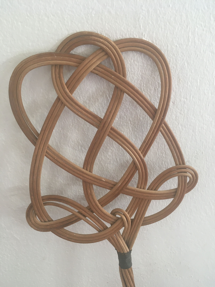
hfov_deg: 48.2
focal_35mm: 29
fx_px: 240
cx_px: 108
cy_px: 144
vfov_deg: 61.7
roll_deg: +9.2
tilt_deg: -27.1
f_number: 2.2
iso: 100
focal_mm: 4.15
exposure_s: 1/33
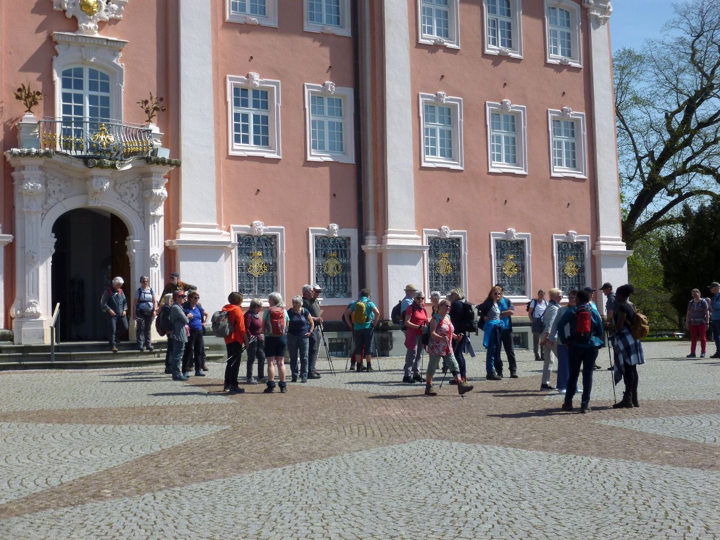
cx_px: 360
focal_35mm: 52
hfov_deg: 36.8
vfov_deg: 28.0
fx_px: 1082
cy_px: 270
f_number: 4.1
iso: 100
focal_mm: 9.2
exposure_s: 1/1000
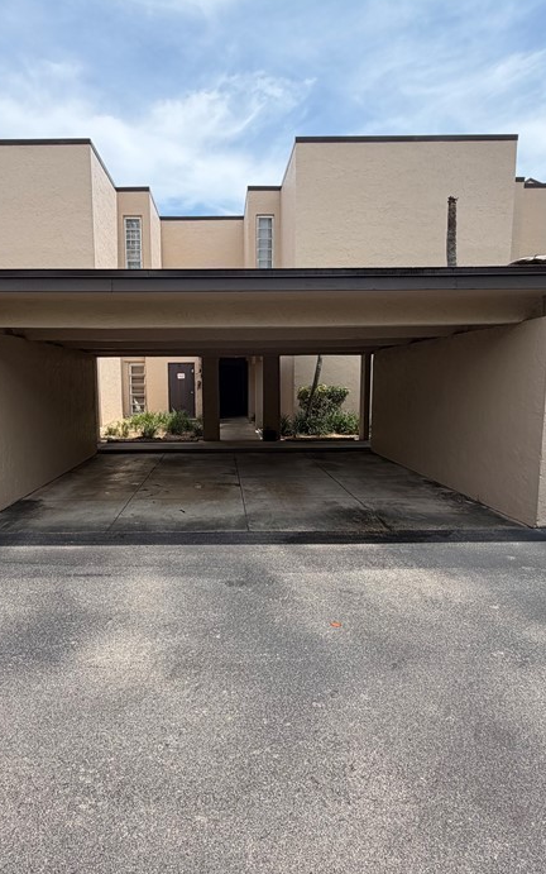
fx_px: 524
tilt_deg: -8.5
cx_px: 225
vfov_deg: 79.6
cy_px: 452
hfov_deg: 54.8
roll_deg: +1.6
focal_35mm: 22
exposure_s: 1/770
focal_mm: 2.22
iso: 25
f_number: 2.2
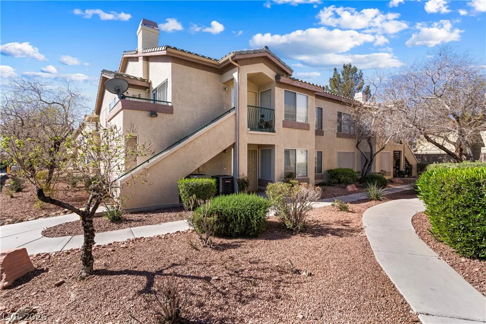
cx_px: 243
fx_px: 229
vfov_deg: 70.4
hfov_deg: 93.3
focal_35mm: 17
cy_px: 162
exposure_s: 1/8000
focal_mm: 17
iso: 500
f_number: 8
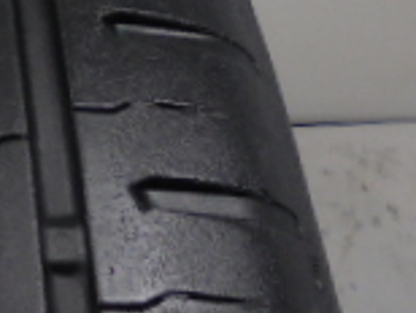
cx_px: -119
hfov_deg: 17.1
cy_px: -254
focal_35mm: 108
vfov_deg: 12.5
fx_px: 1300
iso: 100
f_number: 3.5
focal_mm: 4.6
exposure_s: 1/30
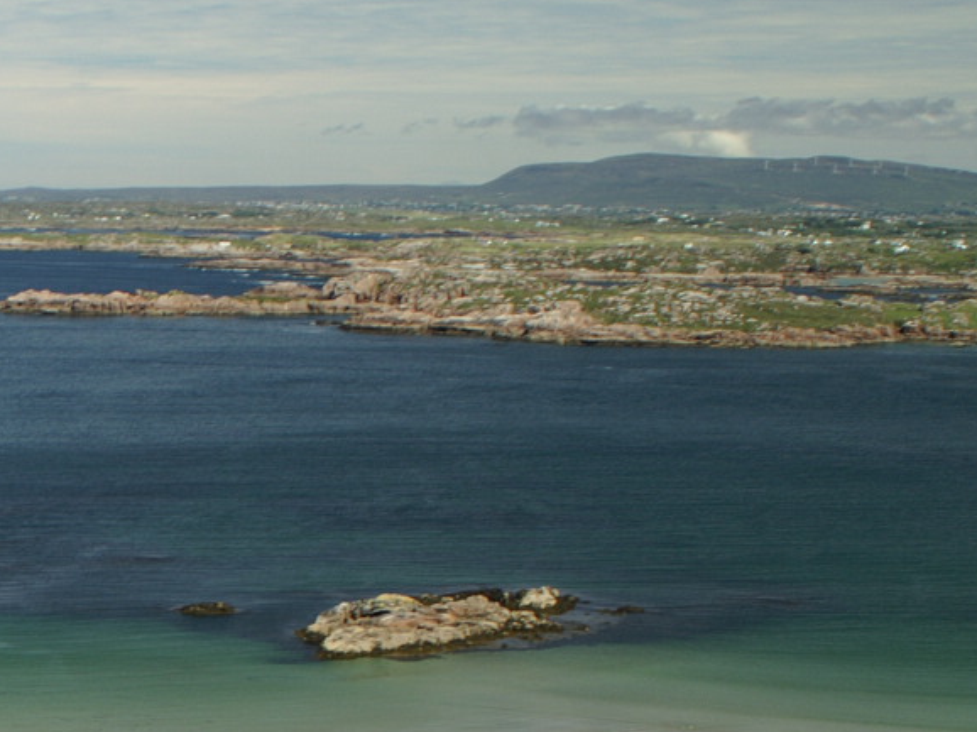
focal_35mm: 105
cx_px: -248
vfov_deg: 13.8
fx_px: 2962
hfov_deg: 17.7
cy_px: 779
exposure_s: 1/100
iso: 100
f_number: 8
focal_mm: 28
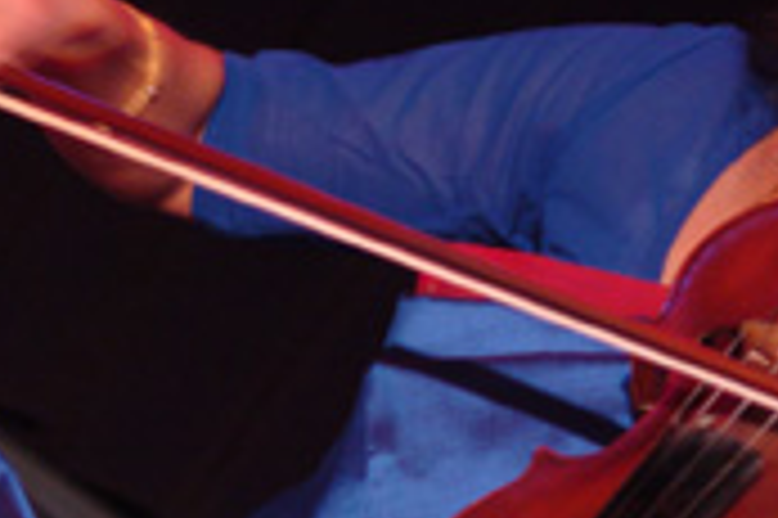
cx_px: 531
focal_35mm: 286
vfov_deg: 4.8
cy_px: 367
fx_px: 6169
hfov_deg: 7.2
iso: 400
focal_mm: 55
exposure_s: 1/30
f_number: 2.8
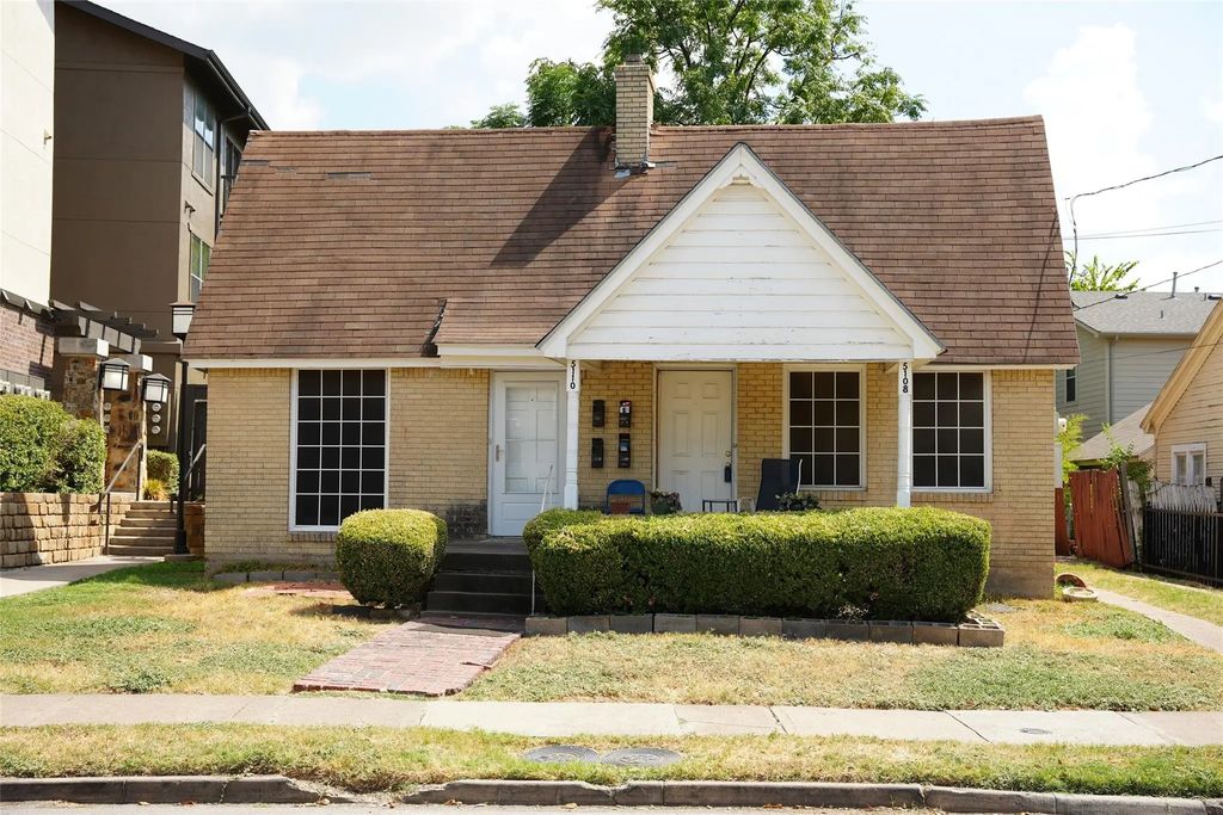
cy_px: 408
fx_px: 1505
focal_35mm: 44
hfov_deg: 44.2
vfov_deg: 30.3
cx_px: 612
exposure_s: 1/320
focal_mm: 44.3
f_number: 5
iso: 100
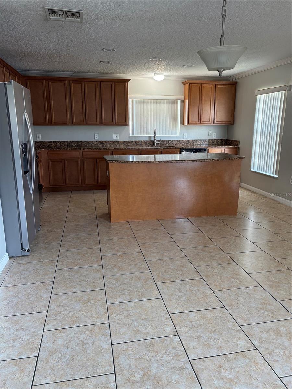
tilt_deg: -13.4
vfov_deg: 67.3
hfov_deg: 53.1
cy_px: 194
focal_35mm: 26
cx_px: 146
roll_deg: +0.7
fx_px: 292
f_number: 1.6
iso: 125
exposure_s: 1/68
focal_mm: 5.96
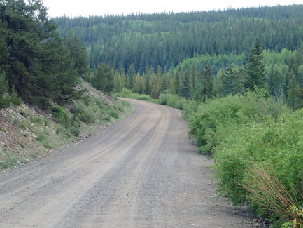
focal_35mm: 90
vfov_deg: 16.4
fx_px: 788
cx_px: 139
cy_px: 121
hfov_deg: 21.8
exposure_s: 1/80
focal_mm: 14
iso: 200
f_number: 5.9
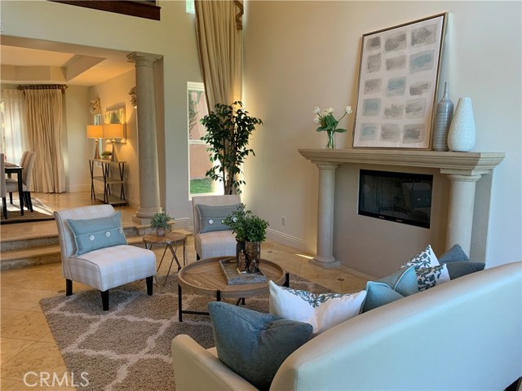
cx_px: 261
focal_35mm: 26
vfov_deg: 53.1
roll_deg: -0.2
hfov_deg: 67.3
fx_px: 392
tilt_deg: -6.8
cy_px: 196
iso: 100
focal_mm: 4.25
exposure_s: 1/60
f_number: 1.8
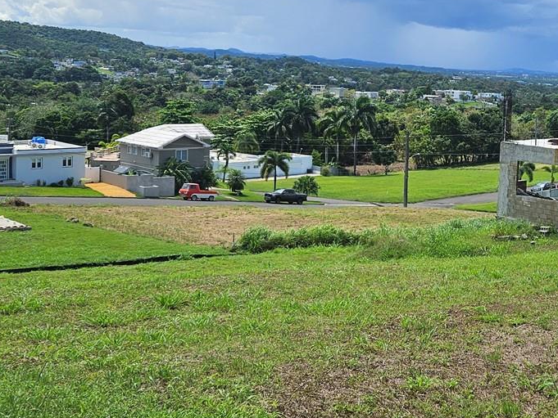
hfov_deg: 35.0
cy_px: 117
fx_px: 871
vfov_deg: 26.8
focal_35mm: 54
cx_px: 399
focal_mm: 5.4
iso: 25
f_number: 1.8
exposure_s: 1/3134
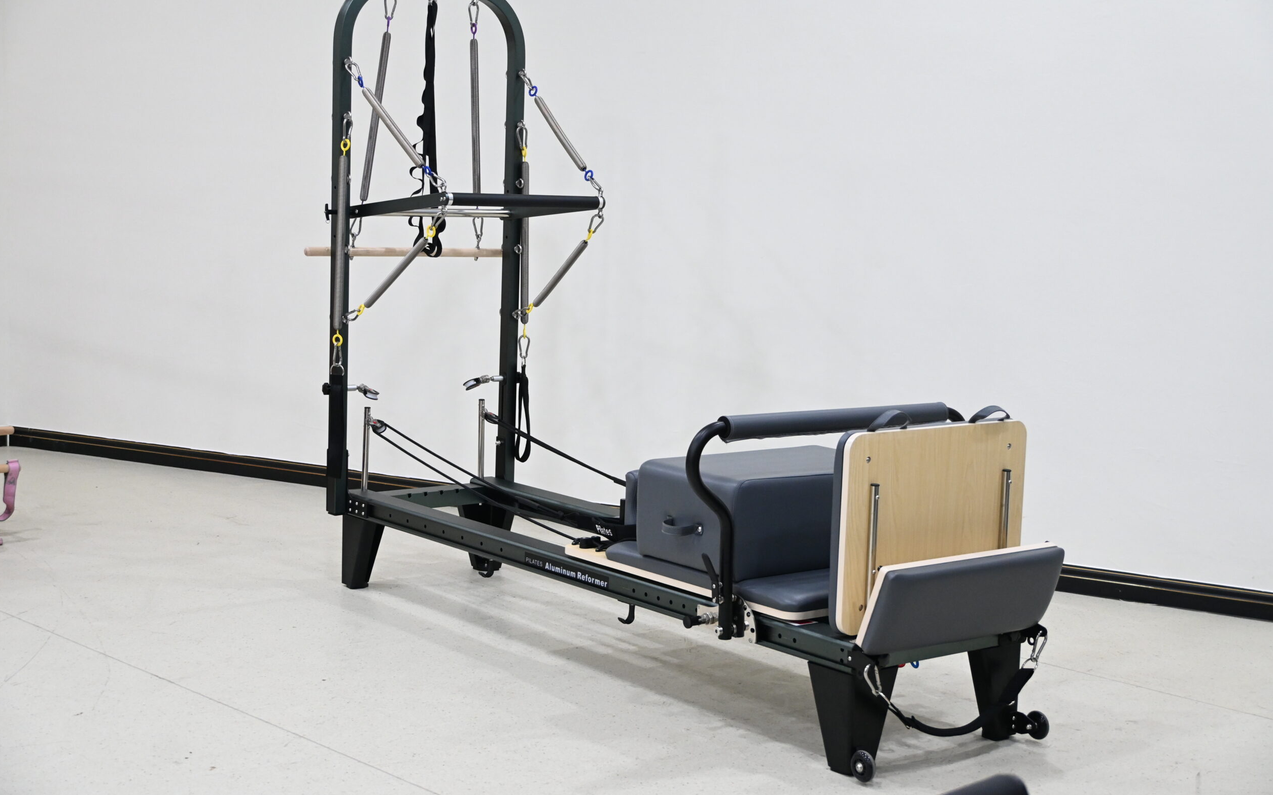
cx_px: 628
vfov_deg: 24.7
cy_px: 367
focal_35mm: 52
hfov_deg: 38.7
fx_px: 1813
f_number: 4
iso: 1250
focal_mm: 33.5
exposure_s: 1/100
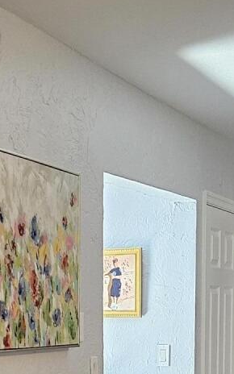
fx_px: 1071
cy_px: 476
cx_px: 37
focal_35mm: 105
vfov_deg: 18.5
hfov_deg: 12.4
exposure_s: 1/120
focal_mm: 5.4
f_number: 1.8
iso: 400
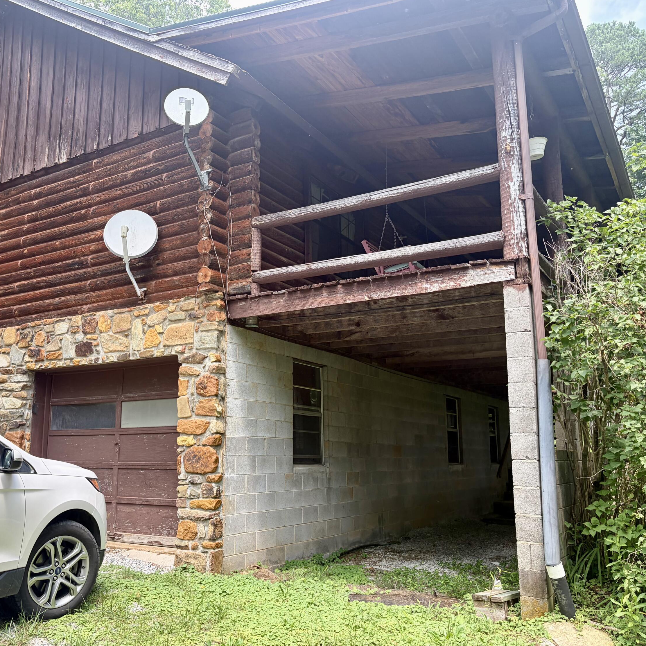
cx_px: 242
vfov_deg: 52.5
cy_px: 320
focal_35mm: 31
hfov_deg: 52.0
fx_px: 655
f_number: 1.6
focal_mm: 5.96
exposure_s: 1/468
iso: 64
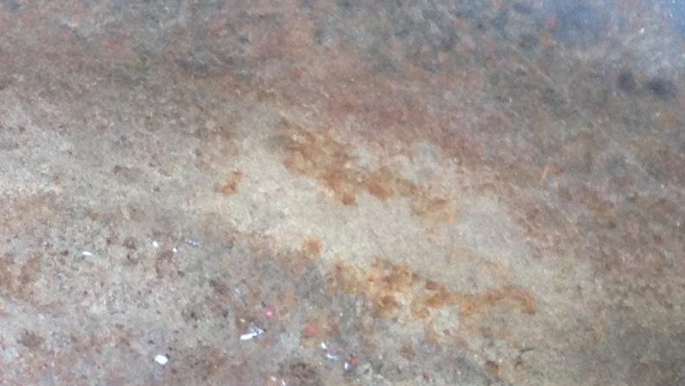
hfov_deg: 12.2
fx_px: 2834
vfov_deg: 7.6
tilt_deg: -55.3
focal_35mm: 156
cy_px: -218
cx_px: -705
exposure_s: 1/20
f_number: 2.4
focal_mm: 4.28
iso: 64
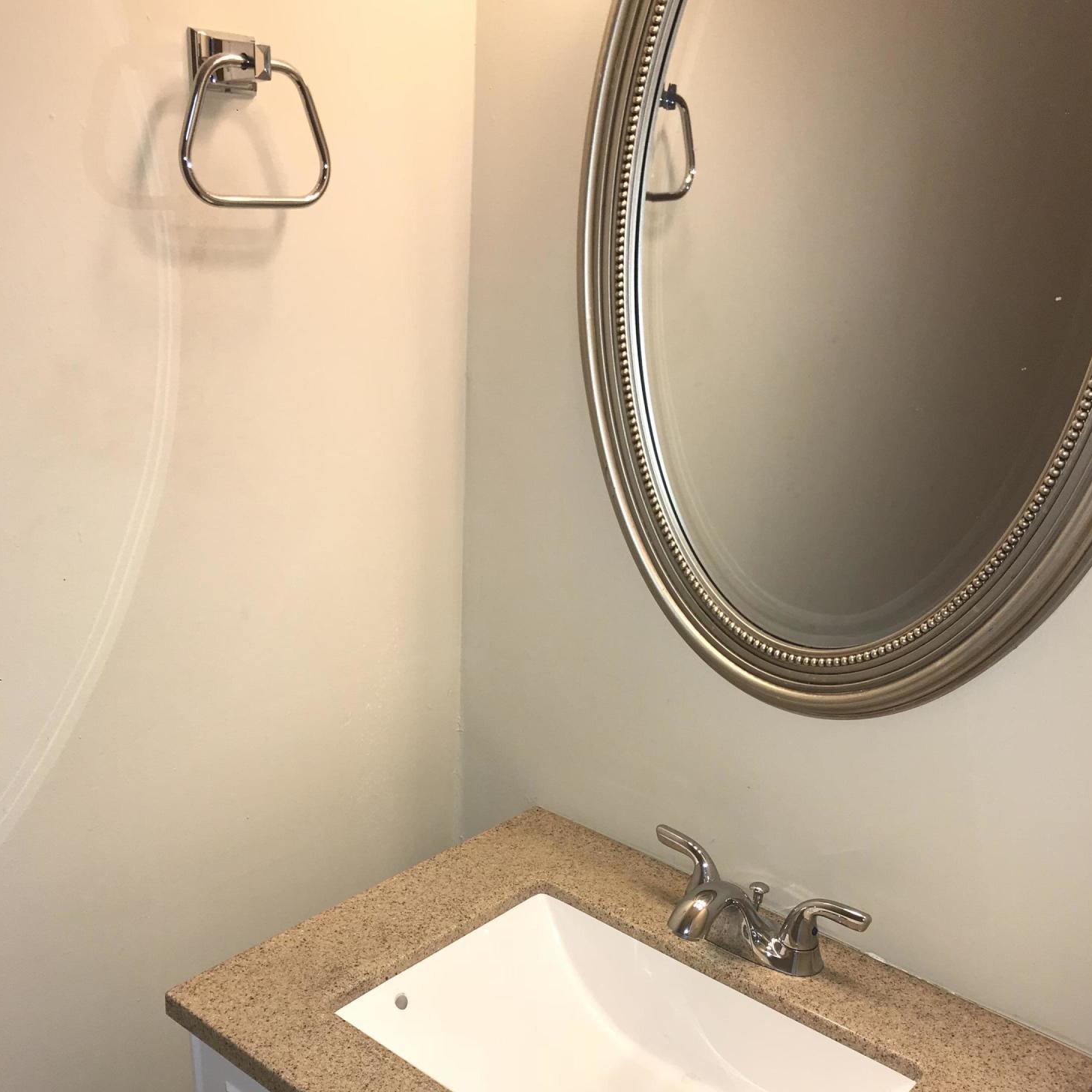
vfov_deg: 47.7
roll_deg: -2.8
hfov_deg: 48.5
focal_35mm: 34
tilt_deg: -24.4
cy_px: 726
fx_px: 1213
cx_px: 548
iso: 20
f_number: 1.8
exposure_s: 1/53
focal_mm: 3.99
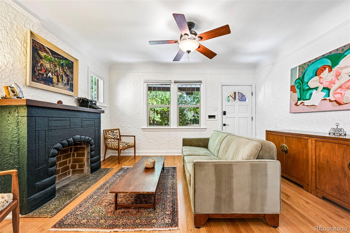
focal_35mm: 14
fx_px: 136
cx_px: 175
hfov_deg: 104.3
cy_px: 116
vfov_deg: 81.2
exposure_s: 1/15
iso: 360
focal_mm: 14
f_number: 8
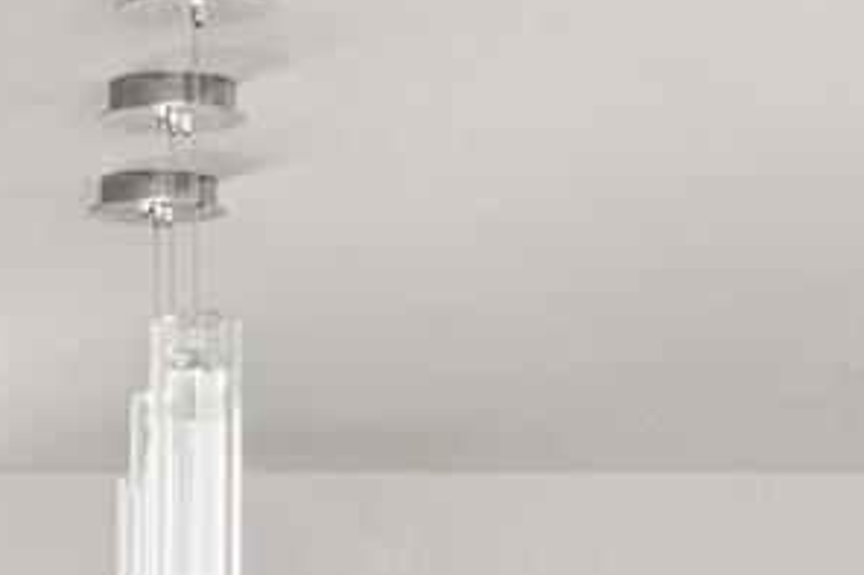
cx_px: -61
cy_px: 1381
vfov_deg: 4.9
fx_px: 6476
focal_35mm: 270
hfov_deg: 7.6
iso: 1250
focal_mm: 50
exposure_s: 1/400
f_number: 1.8
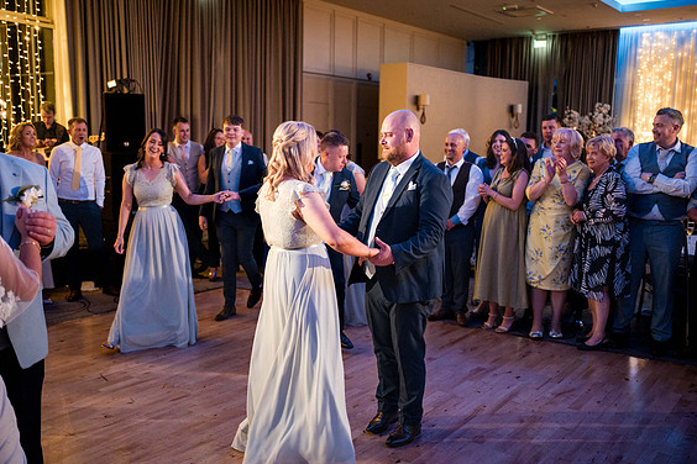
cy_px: 238
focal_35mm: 36
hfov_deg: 53.1
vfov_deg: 36.9
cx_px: 348
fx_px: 697
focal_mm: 35
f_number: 1.8
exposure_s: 1/250
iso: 4000
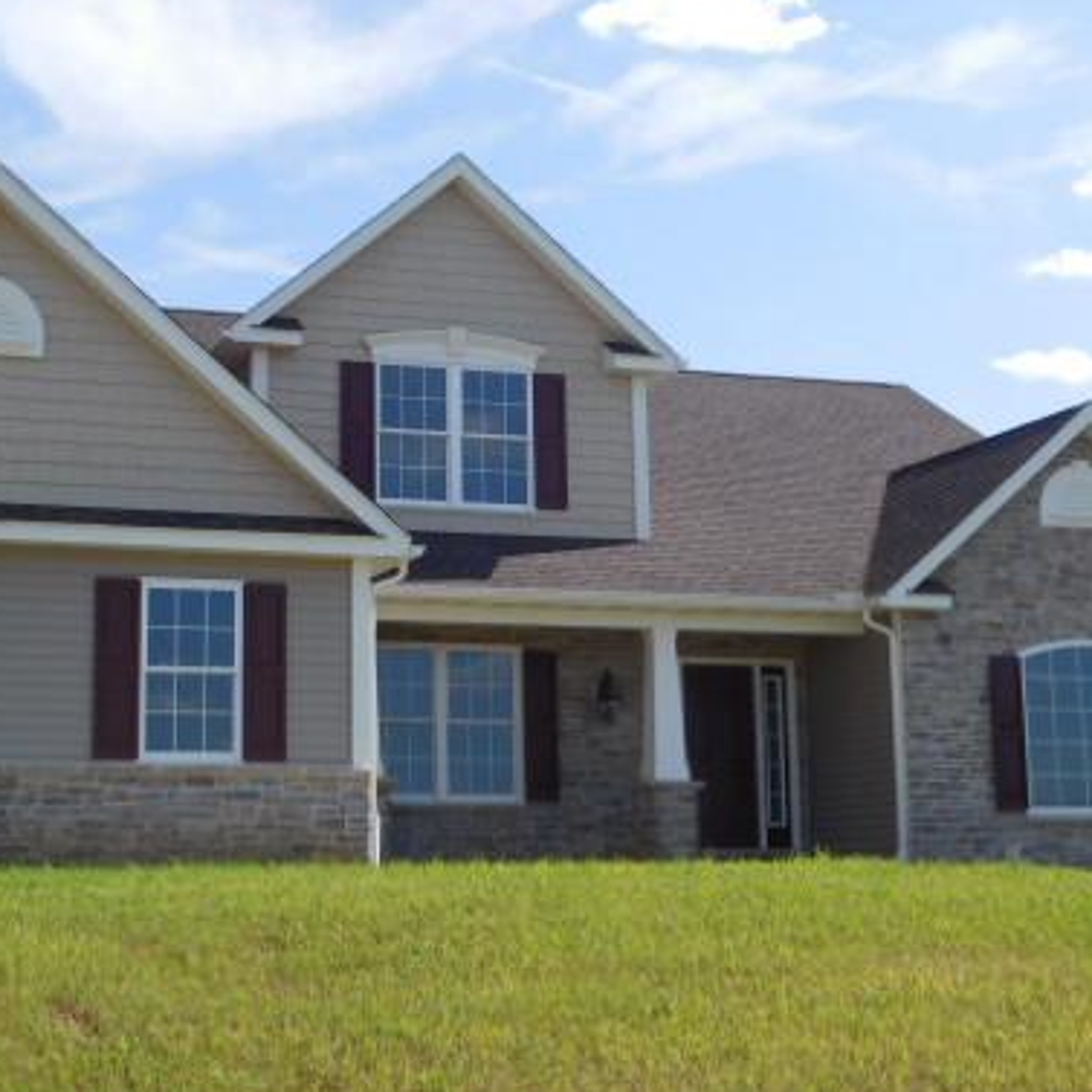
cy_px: 434
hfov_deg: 28.5
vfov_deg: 28.5
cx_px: 400
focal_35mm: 60
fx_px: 2141
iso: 125
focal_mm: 7.1
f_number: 3.6
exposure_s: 1/1250
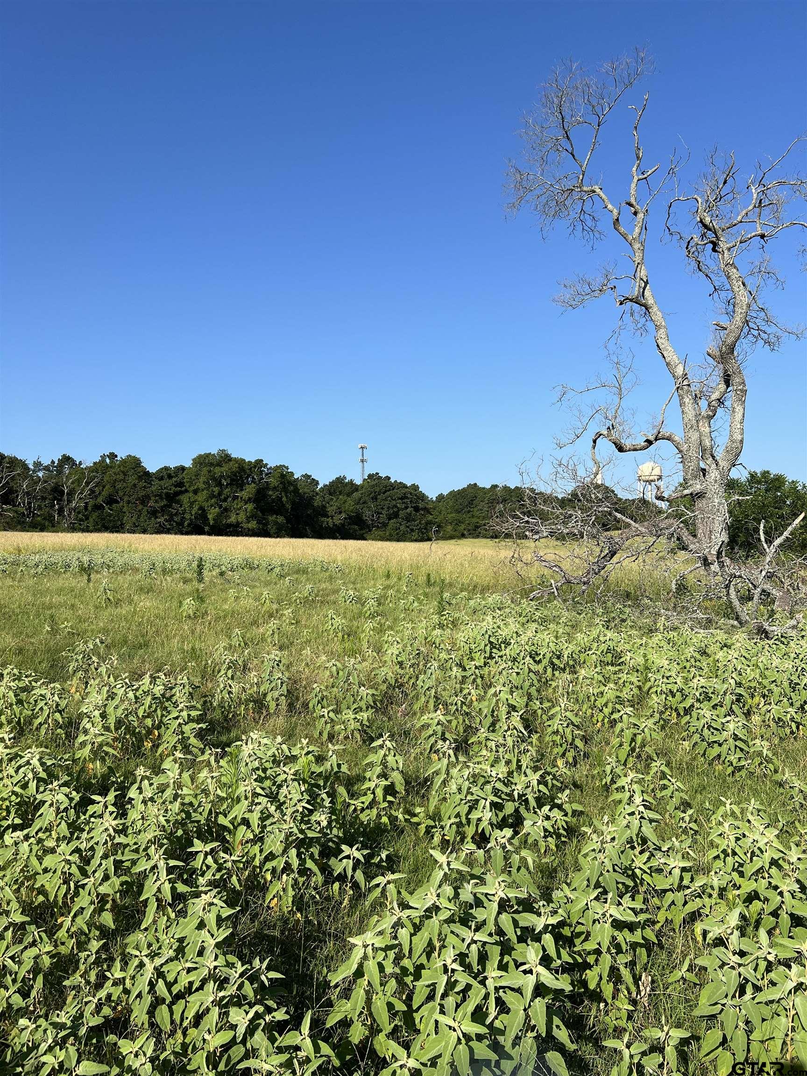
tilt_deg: +2.8
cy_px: 538
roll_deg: +1.6
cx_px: 404
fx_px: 808
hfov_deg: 53.1
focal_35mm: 26
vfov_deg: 67.3
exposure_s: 1/4630
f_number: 1.5
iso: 50
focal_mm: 5.7
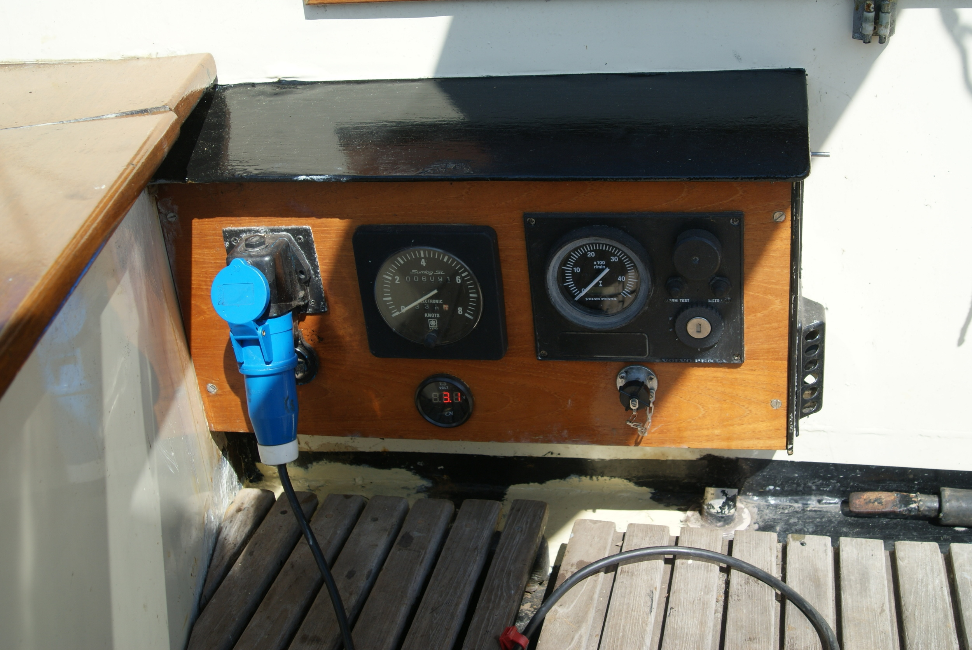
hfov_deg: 46.4
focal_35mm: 42
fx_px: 1135
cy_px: 325
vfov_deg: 31.9
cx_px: 486
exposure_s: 1/250
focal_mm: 28
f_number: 7.1
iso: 100
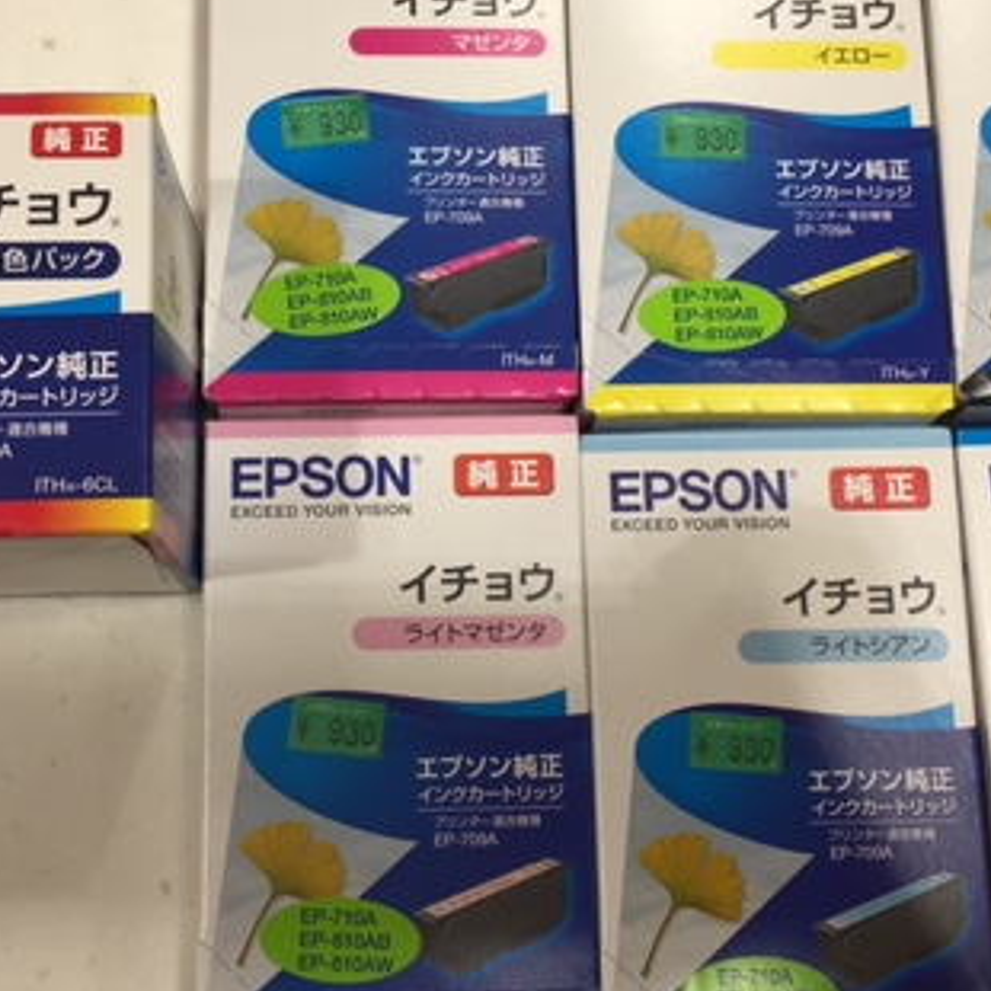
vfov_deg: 32.1
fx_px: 1717
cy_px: 384
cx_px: 435
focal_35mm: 53
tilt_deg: -76.6
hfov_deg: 32.2
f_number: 2.2
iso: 32
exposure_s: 1/120
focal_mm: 4.15
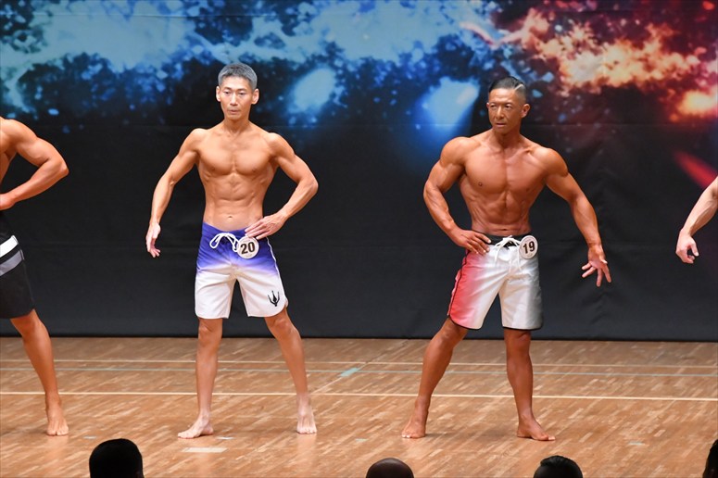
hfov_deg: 7.6
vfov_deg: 5.1
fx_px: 5382
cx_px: 359
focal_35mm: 270
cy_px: 239
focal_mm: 180
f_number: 5.6
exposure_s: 1/400
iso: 8000
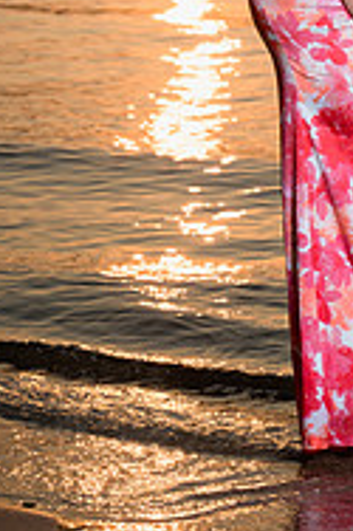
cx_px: 294
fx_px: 3006
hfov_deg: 6.7
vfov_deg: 10.0
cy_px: 3
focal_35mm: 204
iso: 100
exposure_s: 1/250
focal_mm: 85
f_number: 8
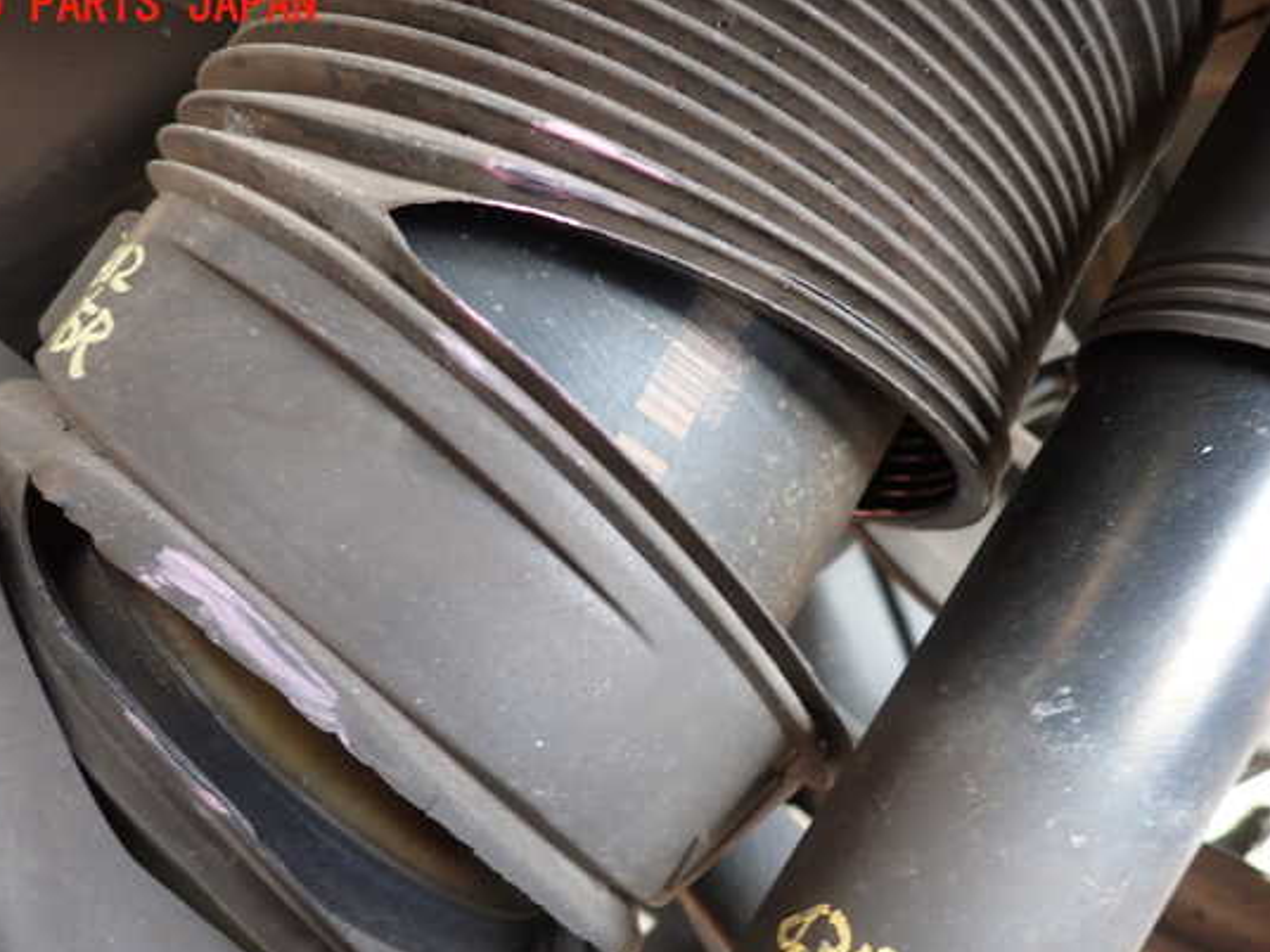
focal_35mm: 28
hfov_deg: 63.4
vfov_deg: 49.7
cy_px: 509
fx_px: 1027
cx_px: 597
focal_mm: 4.5
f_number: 2
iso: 160
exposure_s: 1/60
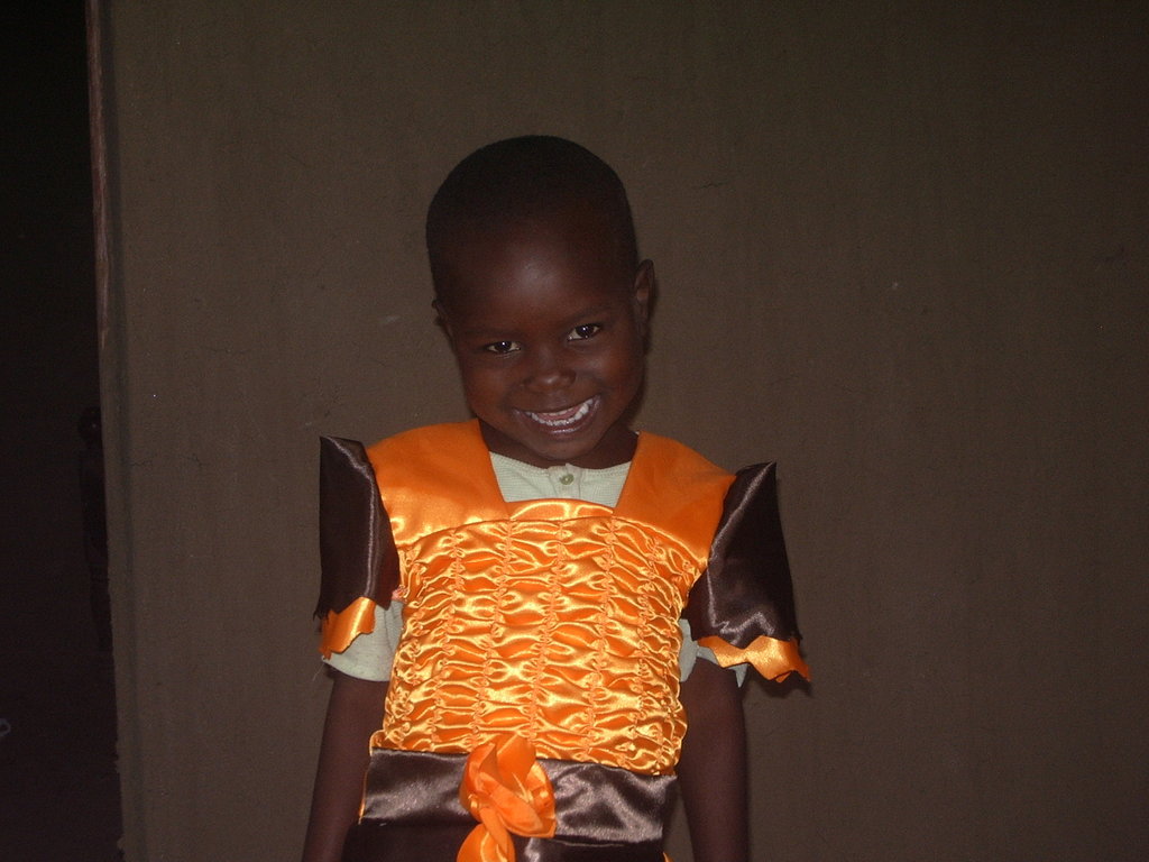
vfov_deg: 19.9
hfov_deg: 26.3
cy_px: 431
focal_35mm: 74
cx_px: 574
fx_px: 2456
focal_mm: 12.2
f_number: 3.9
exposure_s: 1/50
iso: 100
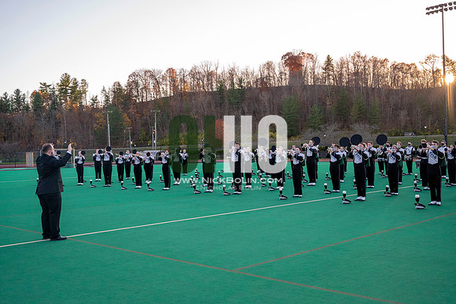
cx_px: 228
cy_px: 152
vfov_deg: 33.4
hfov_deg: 48.5
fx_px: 506
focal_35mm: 40
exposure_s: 1/3200
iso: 2000
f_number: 4
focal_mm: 40
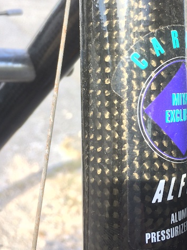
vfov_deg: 38.5
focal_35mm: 49
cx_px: 154
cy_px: 85
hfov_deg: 28.9
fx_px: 353
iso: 32
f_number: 2.2
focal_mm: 4.15
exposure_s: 1/181
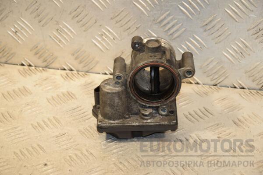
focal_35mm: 120
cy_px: 88
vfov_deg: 11.4
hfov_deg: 17.1
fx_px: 877
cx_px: 132
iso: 800
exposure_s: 1/200
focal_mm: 80
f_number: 6.3
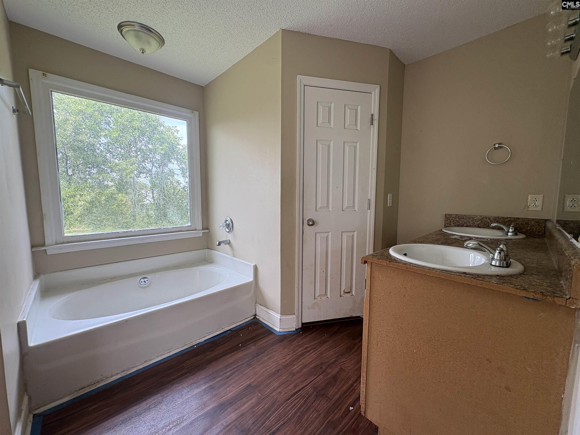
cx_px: 290
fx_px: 235
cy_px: 218
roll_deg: +0.1
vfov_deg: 85.7
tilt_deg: -4.8
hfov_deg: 102.1
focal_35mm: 14
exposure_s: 1/122
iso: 50
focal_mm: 2.22
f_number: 2.2
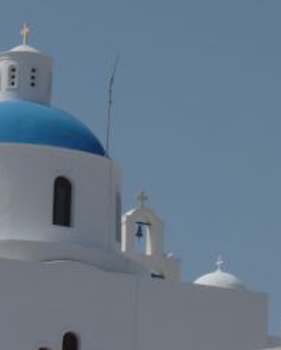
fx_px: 2774
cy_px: 107
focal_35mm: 267
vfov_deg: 7.2
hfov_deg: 5.8
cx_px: 379
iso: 80
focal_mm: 14.9
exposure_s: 1/400
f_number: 7.1
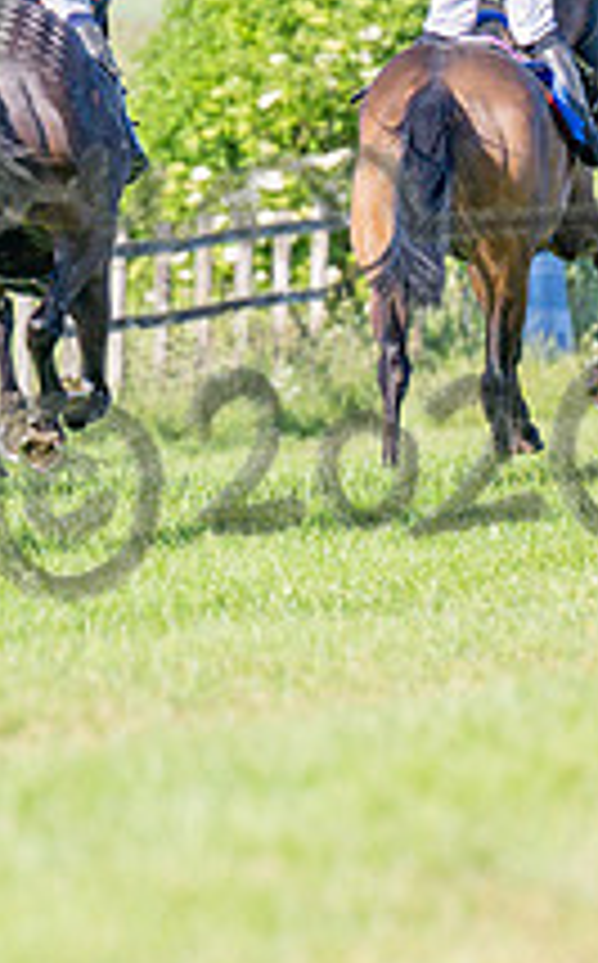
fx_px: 22124
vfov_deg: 2.5
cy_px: 18
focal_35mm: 845
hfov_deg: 1.5
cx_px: -335
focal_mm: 175
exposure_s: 1/1250
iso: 320
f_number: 4
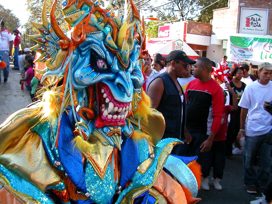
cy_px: 104
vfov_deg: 37.7
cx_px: 133
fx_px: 299
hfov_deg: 49.0
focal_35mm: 38
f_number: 2.7
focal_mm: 5.6
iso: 100
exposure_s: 1/253
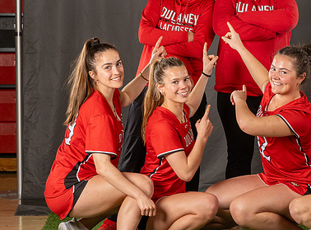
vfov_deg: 9.1
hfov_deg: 12.2
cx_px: 250
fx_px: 1447
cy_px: 133
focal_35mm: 162
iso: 160
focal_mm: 82
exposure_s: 1/125
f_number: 5.6
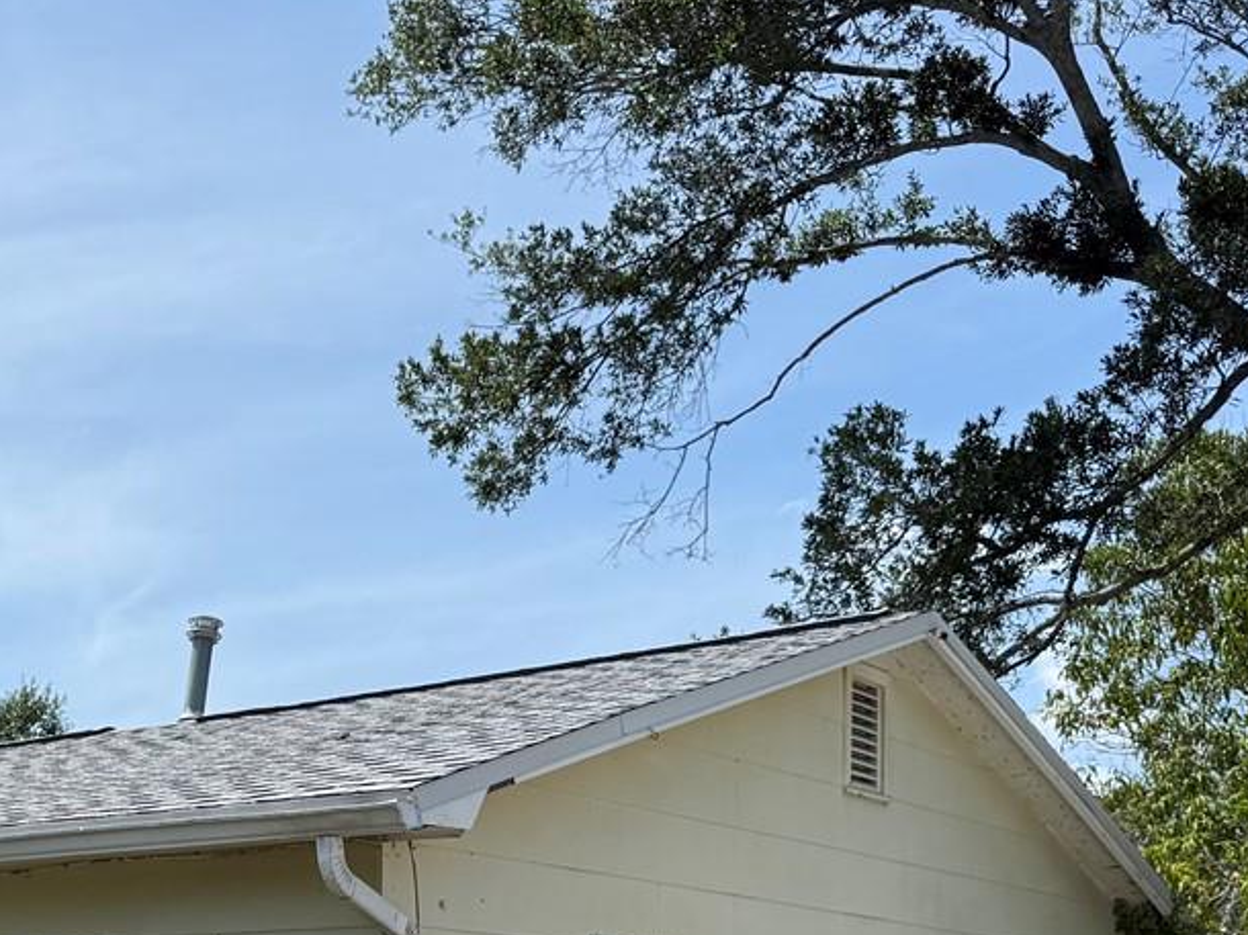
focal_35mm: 63
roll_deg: -1.2
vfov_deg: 22.1
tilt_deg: +3.1
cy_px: 1011
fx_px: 2270
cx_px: 61
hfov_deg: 29.1
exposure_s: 1/5319
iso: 80
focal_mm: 6.76
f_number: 1.78
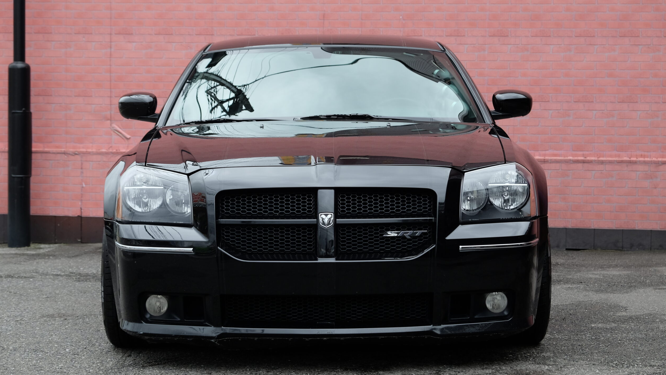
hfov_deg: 24.2
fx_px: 1554
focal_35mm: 88
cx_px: 336
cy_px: 200
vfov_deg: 13.7
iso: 400
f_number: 5.6
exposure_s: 1/350
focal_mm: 55
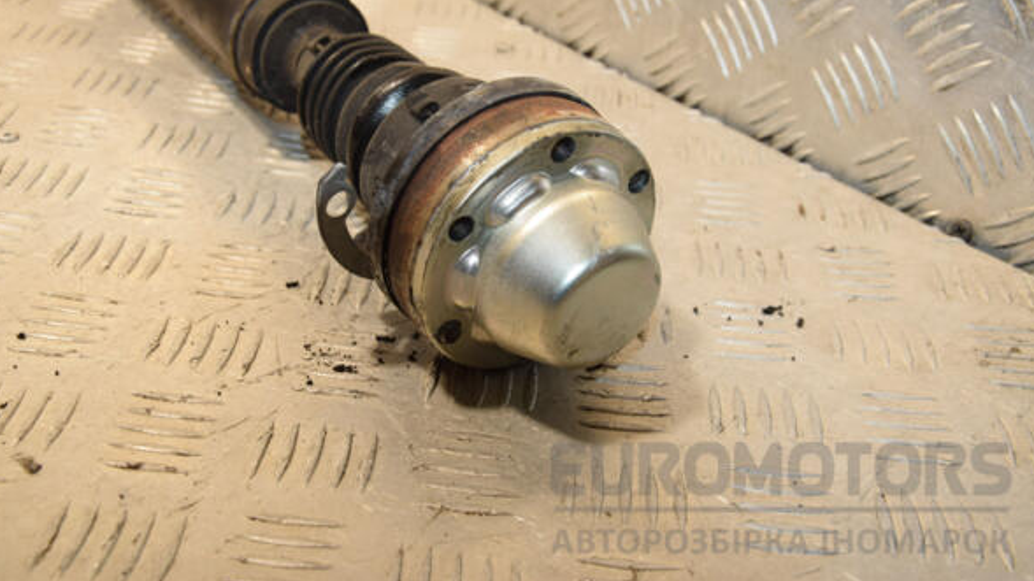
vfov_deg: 24.9
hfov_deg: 42.9
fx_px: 1316
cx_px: 518
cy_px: 235
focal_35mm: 48
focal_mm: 30
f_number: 7.1
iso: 800
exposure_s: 1/200
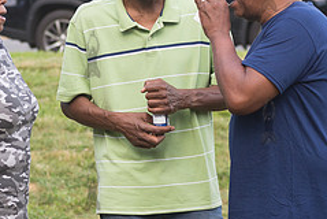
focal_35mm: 194
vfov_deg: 7.1
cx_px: 92
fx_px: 1764
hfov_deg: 10.6
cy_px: 54
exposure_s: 1/320
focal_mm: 80
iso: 400
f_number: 5
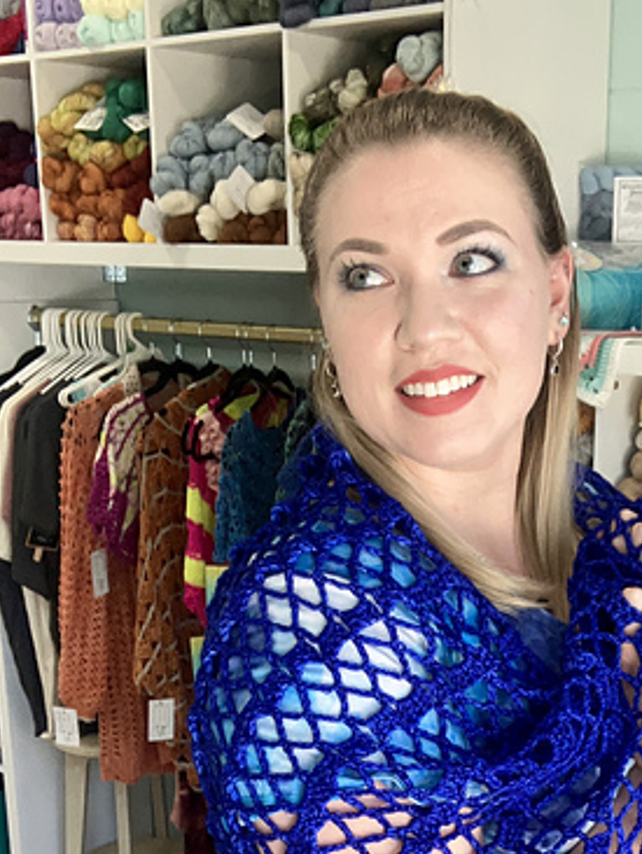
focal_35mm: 56
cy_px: 700
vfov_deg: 33.2
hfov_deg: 25.8
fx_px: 1383
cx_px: 480
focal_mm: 2.87
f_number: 2.2
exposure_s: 1/60
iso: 64
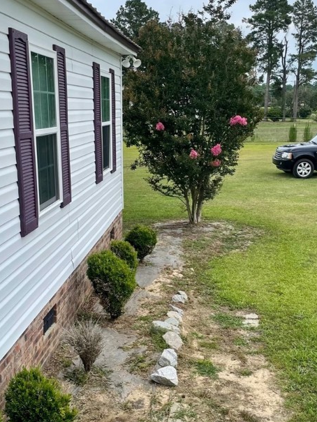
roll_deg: +0.1
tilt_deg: -12.5
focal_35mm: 33
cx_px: 186
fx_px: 403
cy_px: 234
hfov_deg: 42.8
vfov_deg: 55.2
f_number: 1.6
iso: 32
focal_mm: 4.2
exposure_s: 1/3610
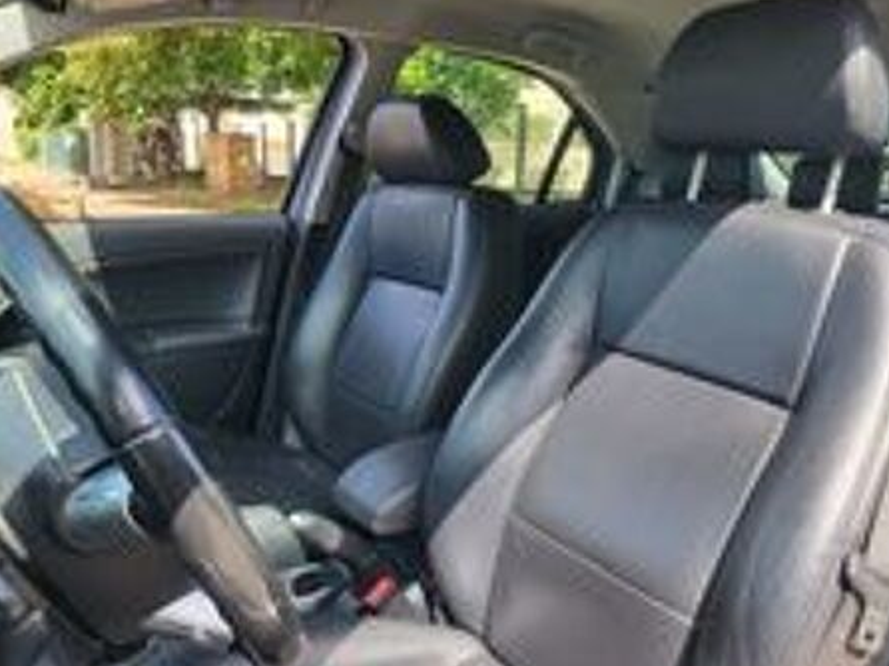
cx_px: 472
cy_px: 343
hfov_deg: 63.4
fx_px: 719
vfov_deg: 49.7
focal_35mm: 28
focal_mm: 5.4
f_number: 1.8
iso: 40
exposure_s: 1/273
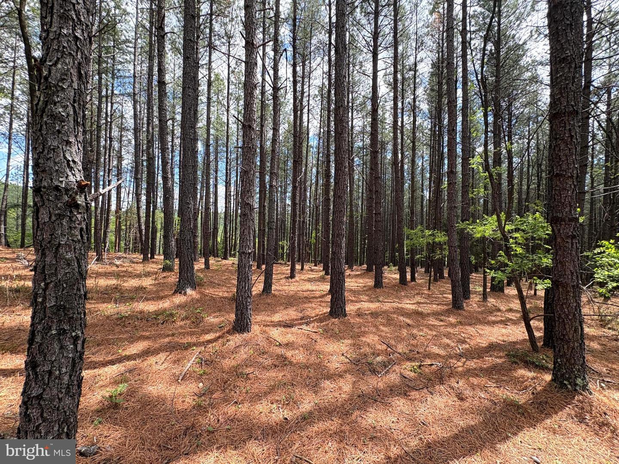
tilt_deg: -1.5
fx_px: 250
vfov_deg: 85.7
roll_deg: -1.3
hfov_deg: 102.1
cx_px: 310
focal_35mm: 14
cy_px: 232
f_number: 2.2
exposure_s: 1/329
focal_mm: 2.22
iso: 50
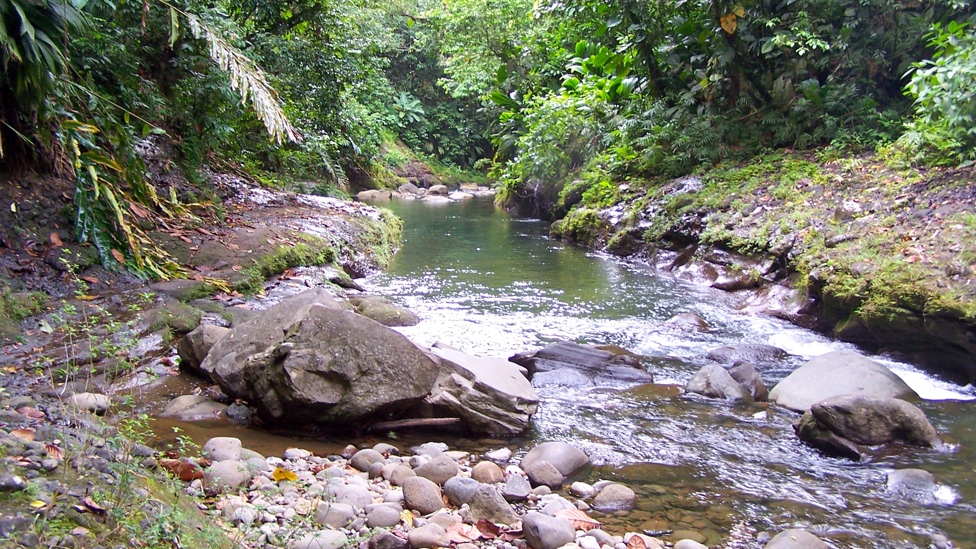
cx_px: 486
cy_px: 210
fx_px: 1087
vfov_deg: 28.3
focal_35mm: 42
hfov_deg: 48.4
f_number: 2.8
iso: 100
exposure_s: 1/30
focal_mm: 6.3
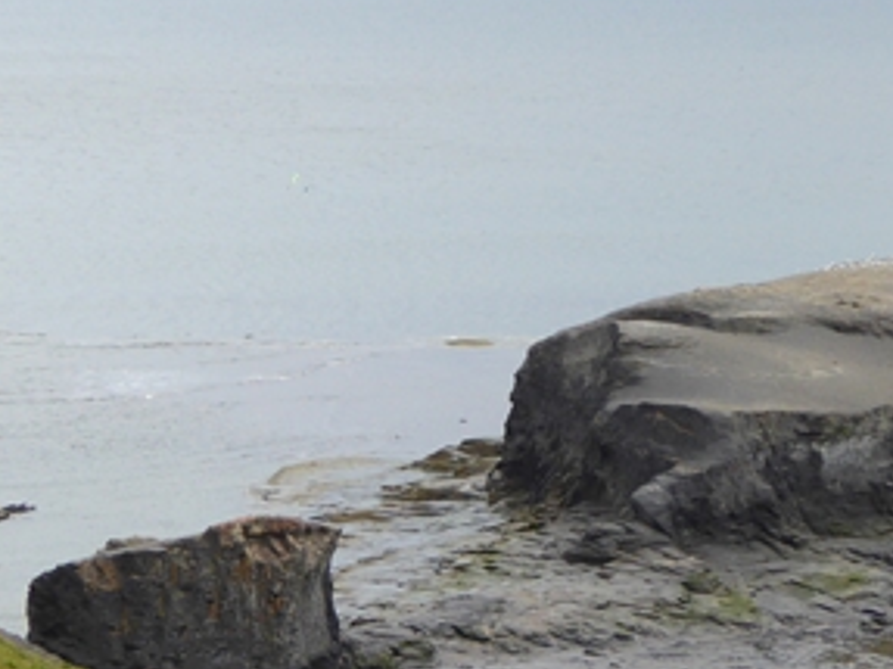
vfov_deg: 8.4
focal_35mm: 176
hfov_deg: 11.2
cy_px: 392
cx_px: 383
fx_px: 4538
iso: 100
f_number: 4.6
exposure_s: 1/500
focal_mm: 13.2
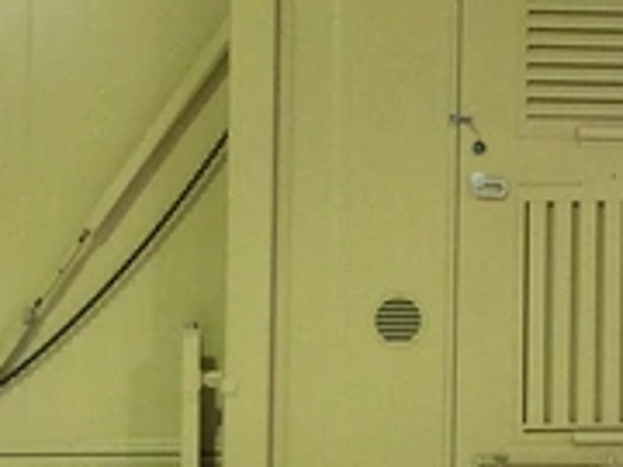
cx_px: 547
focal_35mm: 103
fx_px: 1854
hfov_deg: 18.8
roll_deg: -0.5
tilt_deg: -0.7
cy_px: 52
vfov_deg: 14.2
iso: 250
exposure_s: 1/30
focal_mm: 4.15
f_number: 2.2
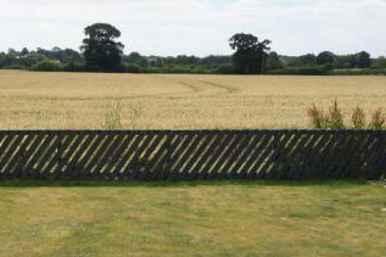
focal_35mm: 62
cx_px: 113
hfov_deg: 32.0
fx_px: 664
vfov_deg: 21.8
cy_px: 169
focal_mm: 20
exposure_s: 1/160
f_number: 9
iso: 100
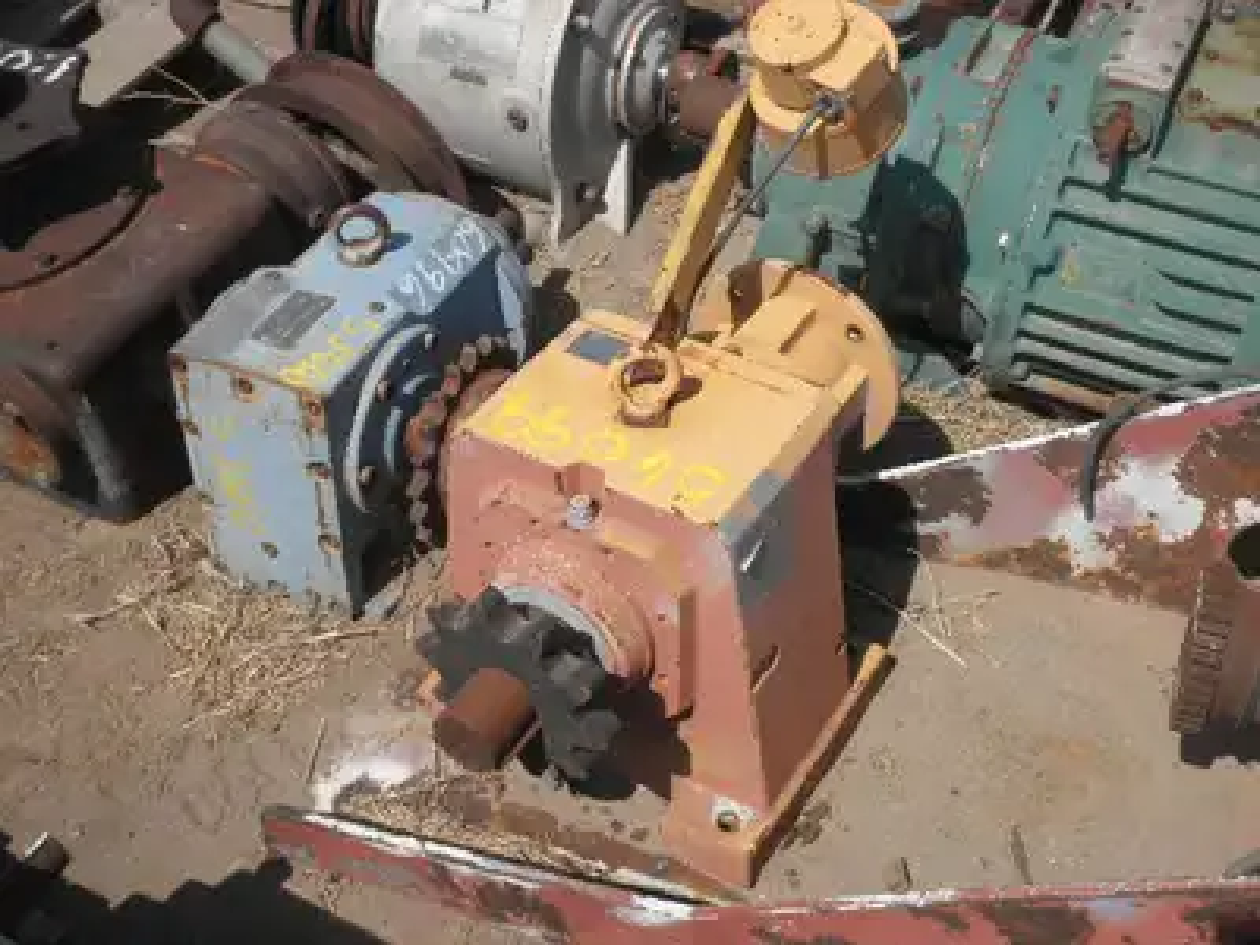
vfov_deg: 32.9
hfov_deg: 42.9
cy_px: 472
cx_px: 630
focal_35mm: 44
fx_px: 1602
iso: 64
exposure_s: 1/160
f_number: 9.6
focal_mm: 7.9
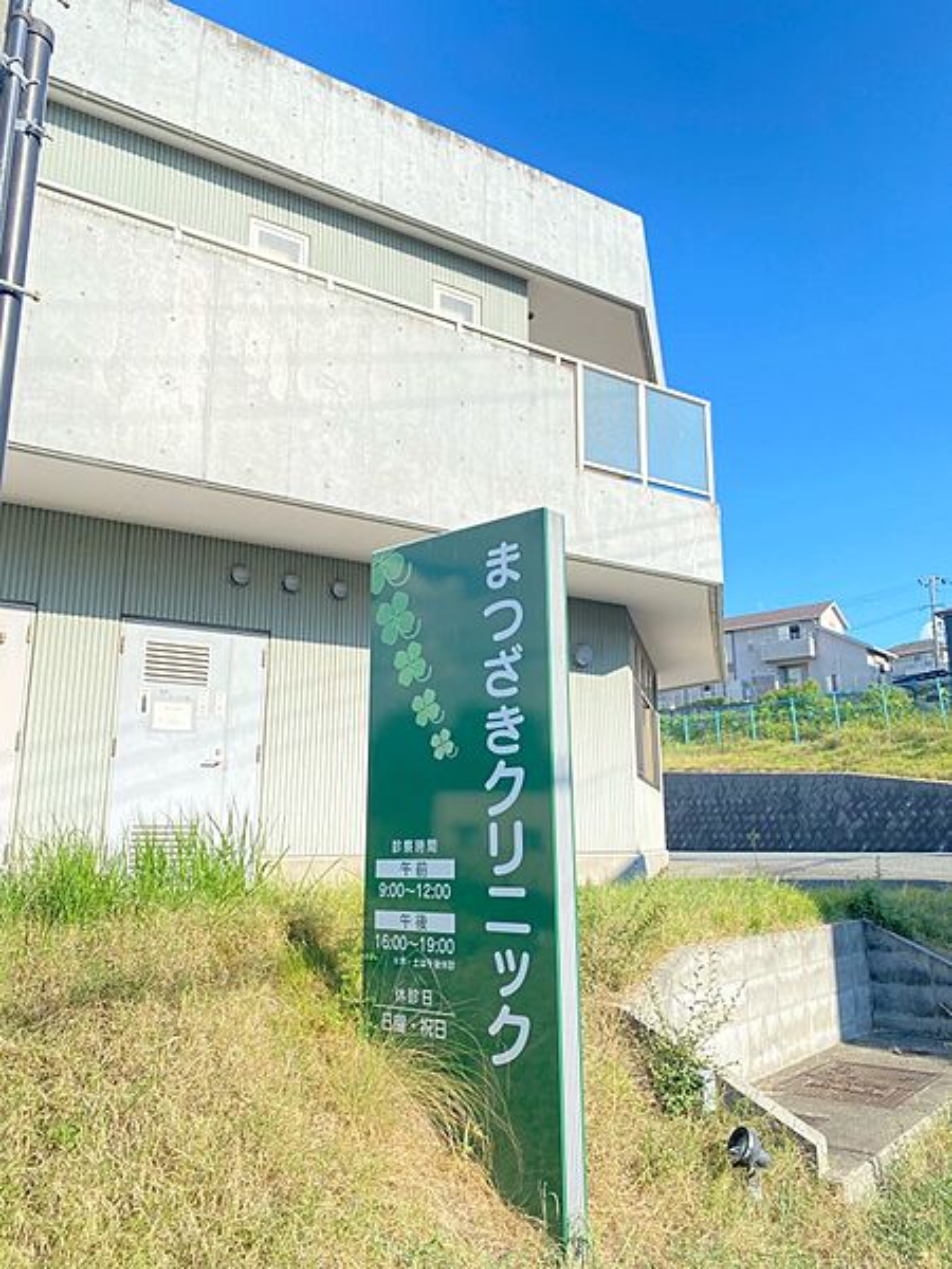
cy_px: 634
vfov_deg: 67.3
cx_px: 476
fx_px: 953
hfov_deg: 53.1
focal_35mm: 26
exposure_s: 1/1025
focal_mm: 4.25
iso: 32
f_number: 1.8
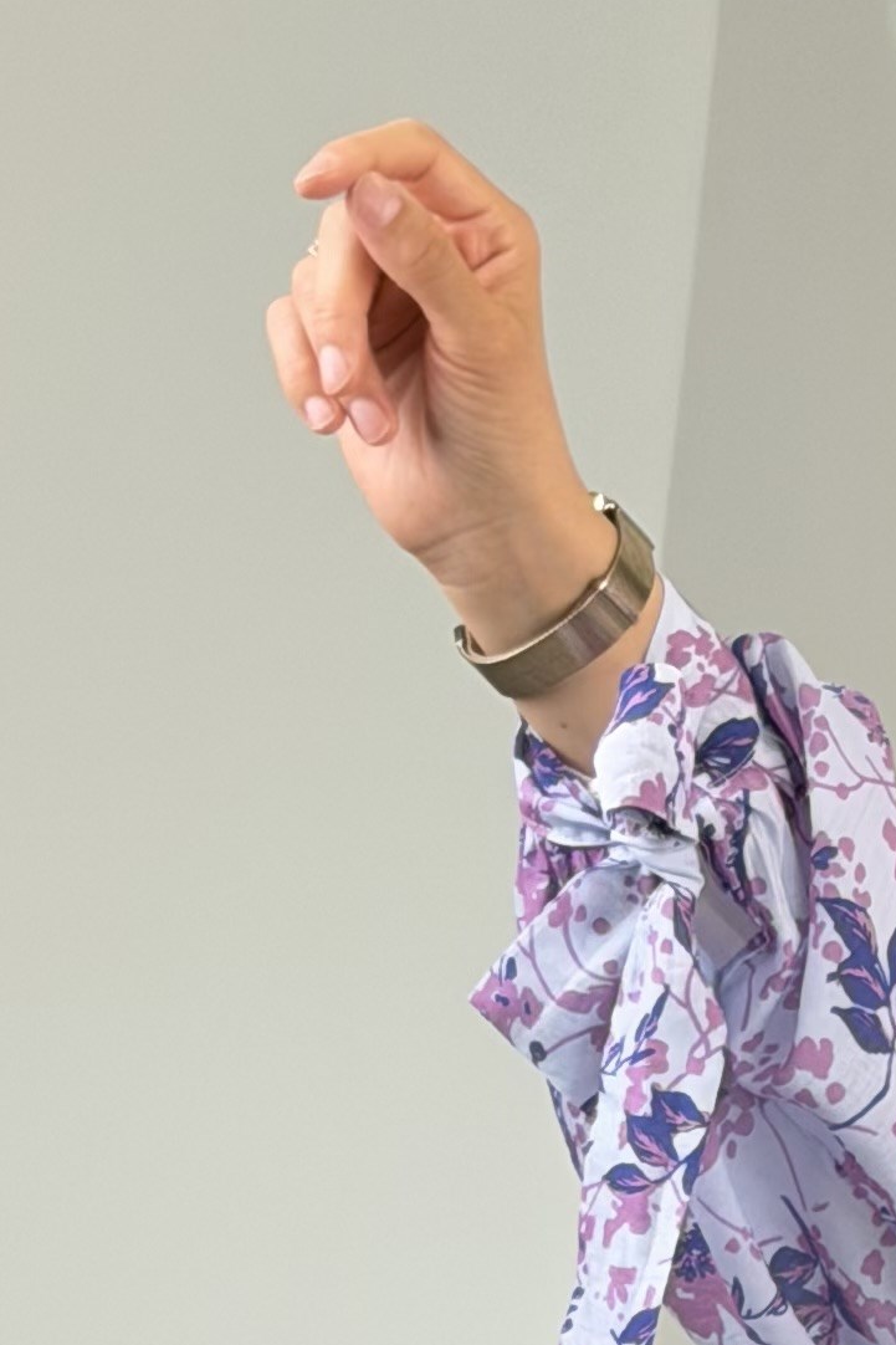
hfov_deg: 7.2
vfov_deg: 11.0
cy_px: 1085
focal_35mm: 186
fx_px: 6946
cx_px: 1670
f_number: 1.78
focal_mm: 6.76
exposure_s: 1/121
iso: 64
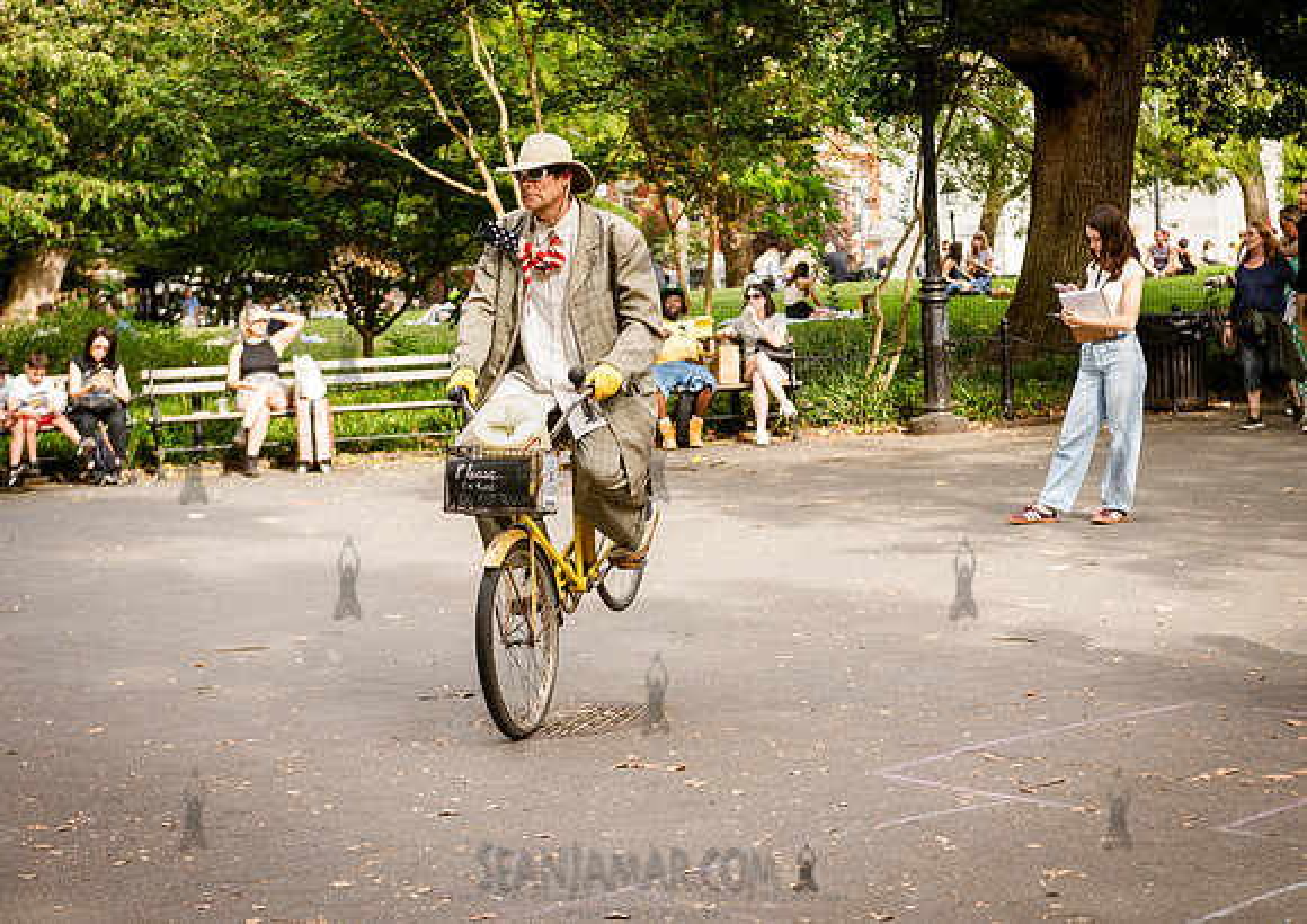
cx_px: 719
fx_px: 2794
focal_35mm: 76
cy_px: 478
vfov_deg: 18.8
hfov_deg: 26.3
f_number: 4
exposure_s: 1/500
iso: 400
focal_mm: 70
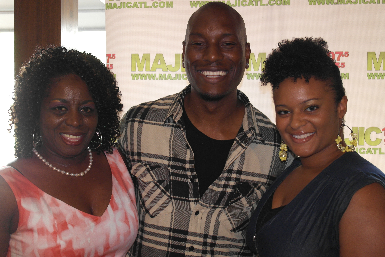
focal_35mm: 43
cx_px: 192
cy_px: 128
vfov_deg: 31.2
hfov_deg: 45.4
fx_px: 460
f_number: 4
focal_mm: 28
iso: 800
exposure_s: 1/25
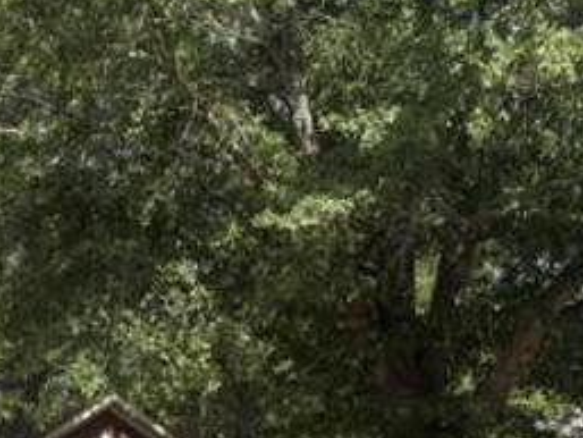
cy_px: 620
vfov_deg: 16.8
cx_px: -120
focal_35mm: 81
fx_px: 1365
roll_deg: +0.1
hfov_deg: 22.2
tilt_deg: -1.5
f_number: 1.6
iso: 50
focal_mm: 5.96
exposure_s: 1/2639
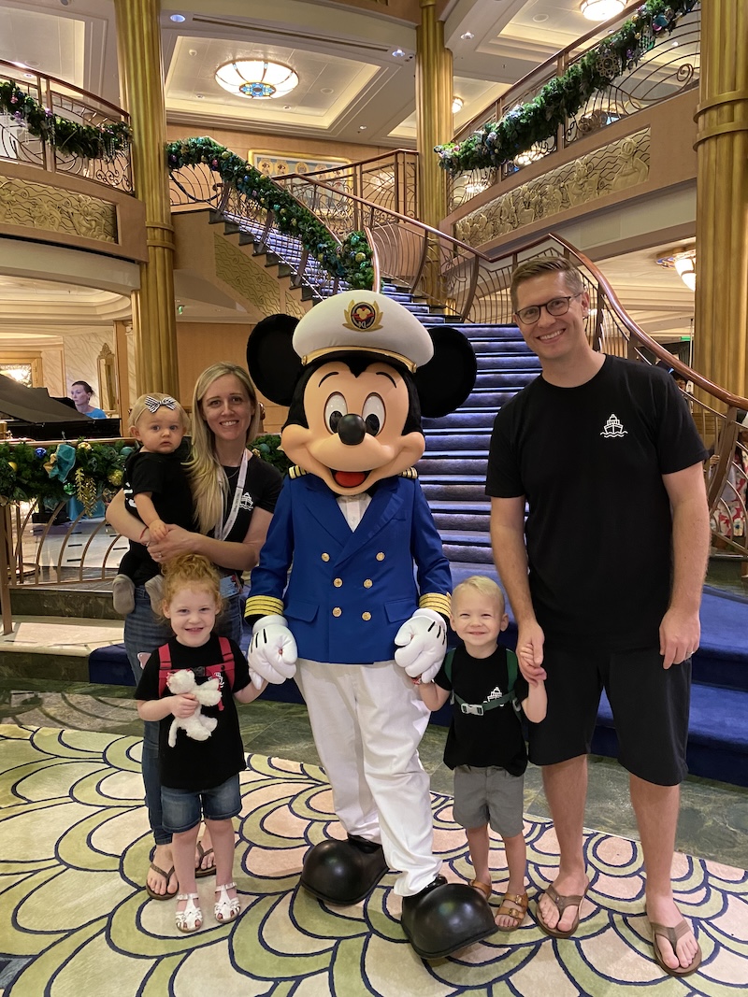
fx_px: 749
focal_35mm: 26
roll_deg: +1.6
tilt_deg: -5.8
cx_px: 374
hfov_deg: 53.1
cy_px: 498
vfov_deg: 67.3
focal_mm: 4.25
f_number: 1.8
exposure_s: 1/36
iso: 500
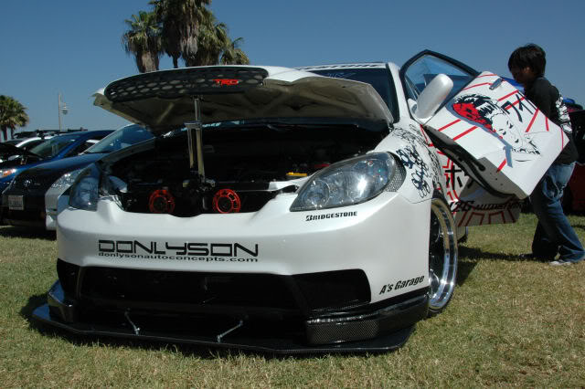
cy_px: 194
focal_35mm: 36
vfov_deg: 36.8
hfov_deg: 53.2
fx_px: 585
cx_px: 292
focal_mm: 24
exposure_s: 1/320
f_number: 14
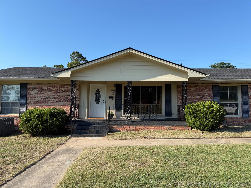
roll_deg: -0.8
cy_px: 94
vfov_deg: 56.8
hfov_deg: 71.6
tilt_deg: +3.6
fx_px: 174
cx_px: 126
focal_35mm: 24
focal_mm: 6.76
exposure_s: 1/2703
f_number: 1.78
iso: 80
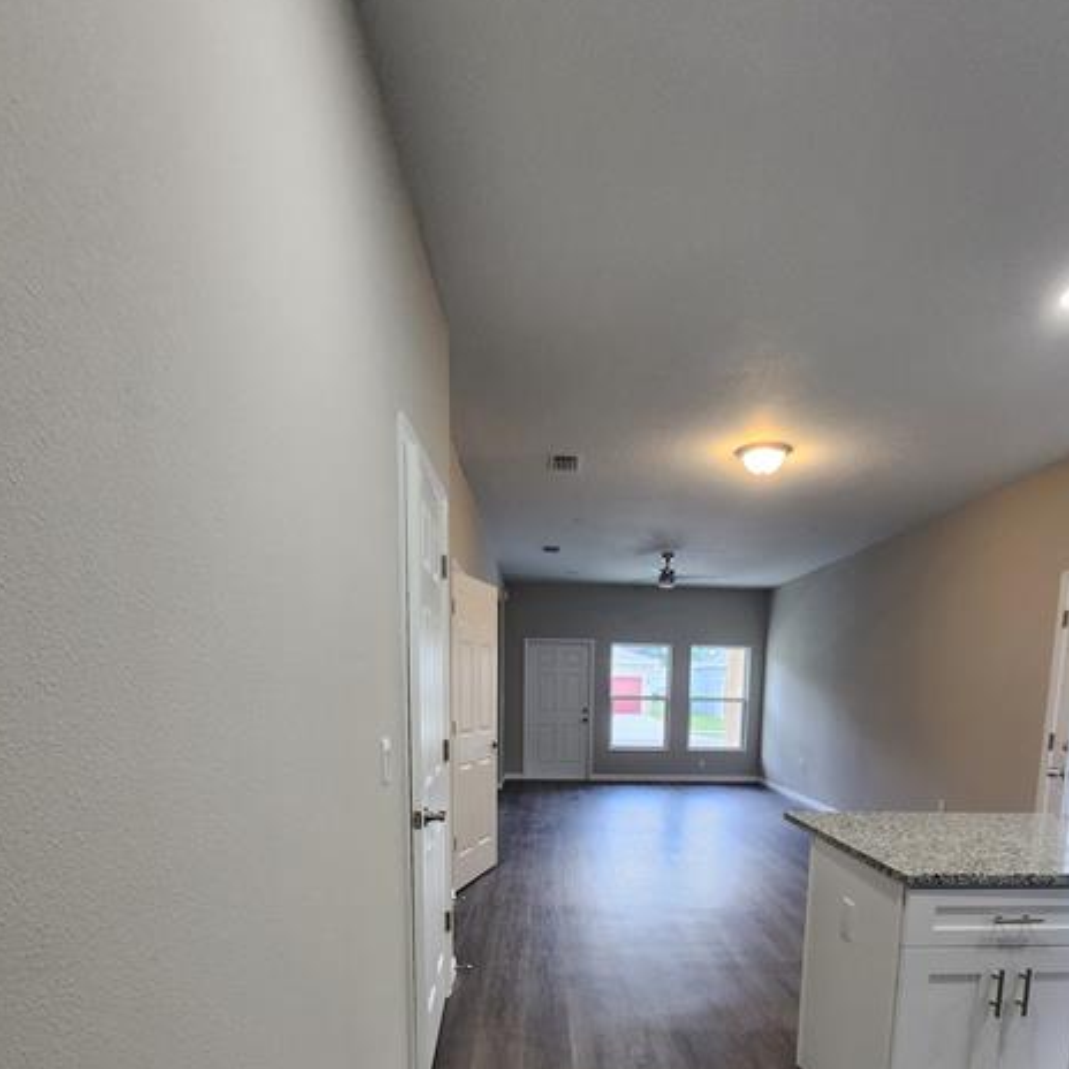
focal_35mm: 19
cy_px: 795
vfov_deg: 72.6
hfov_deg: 77.4
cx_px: 597
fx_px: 664
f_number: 2.2
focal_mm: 1.74
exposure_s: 1/60
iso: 250
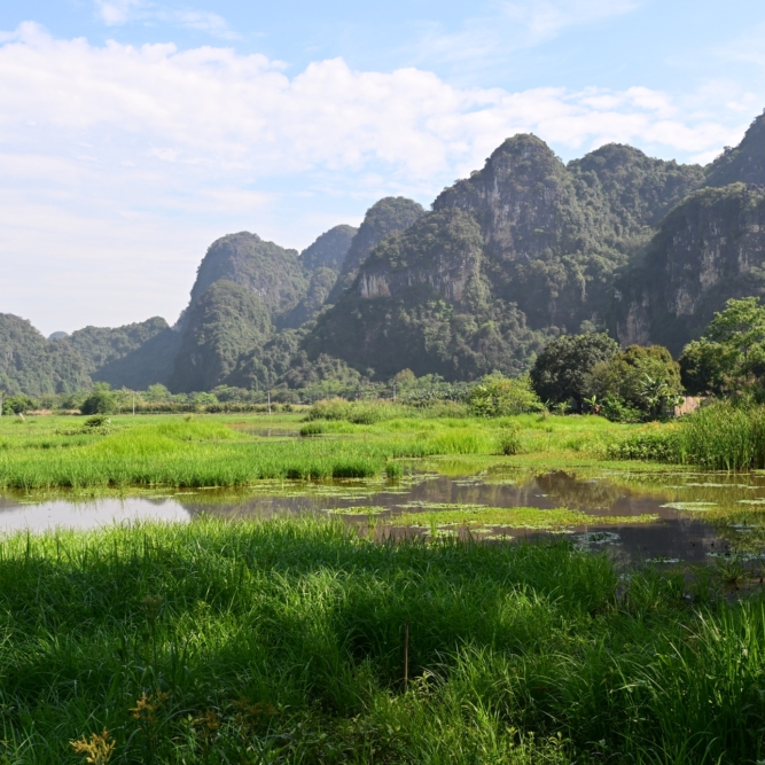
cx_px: 459
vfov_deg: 36.1
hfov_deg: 35.9
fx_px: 1175
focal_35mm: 47
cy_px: 391
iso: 180
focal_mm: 24
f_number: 8
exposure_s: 1/250
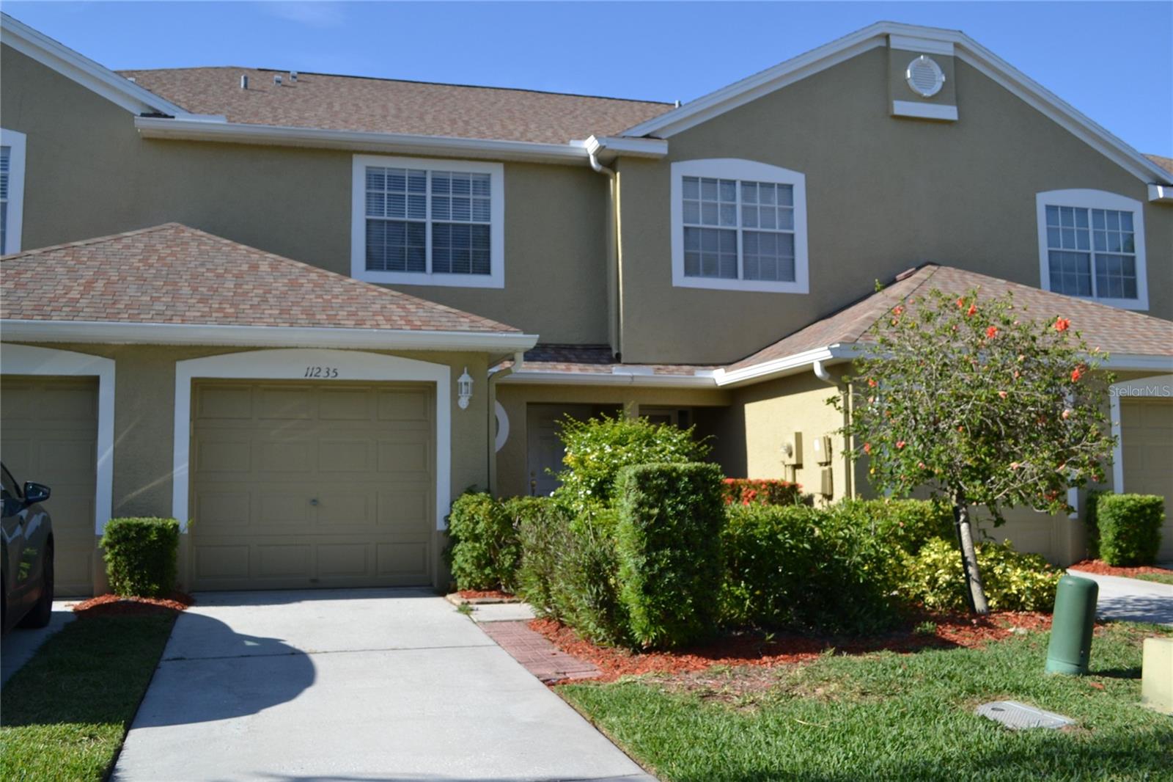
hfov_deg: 57.2
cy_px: 391
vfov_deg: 40.0
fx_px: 1075
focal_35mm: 33
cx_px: 586
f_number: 5.6
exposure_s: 1/1600
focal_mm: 22
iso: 400
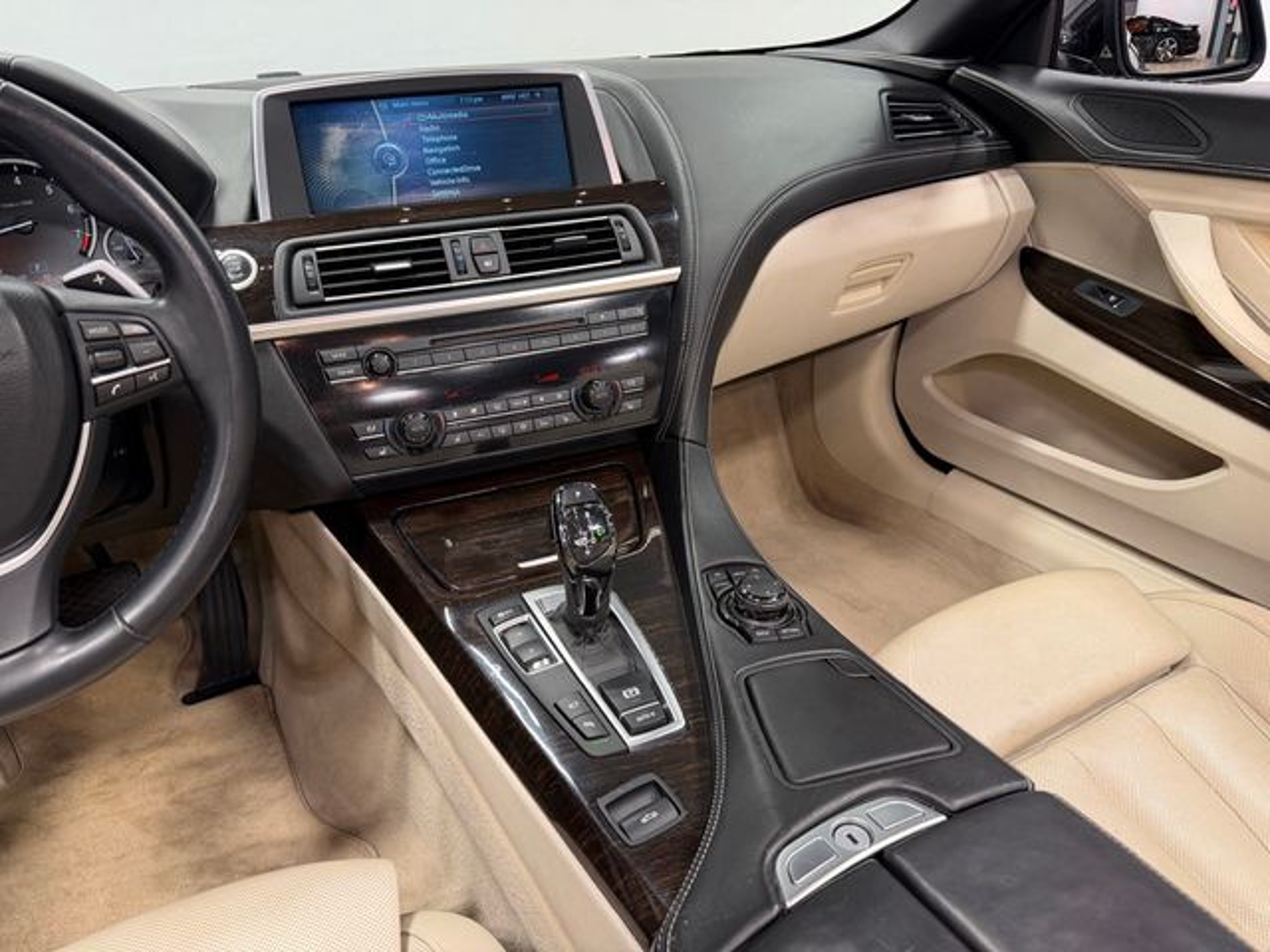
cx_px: 635
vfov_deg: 56.8
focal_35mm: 24
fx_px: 881
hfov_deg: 71.6
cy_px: 476
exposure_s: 1/120
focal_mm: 6.76
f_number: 1.78
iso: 125
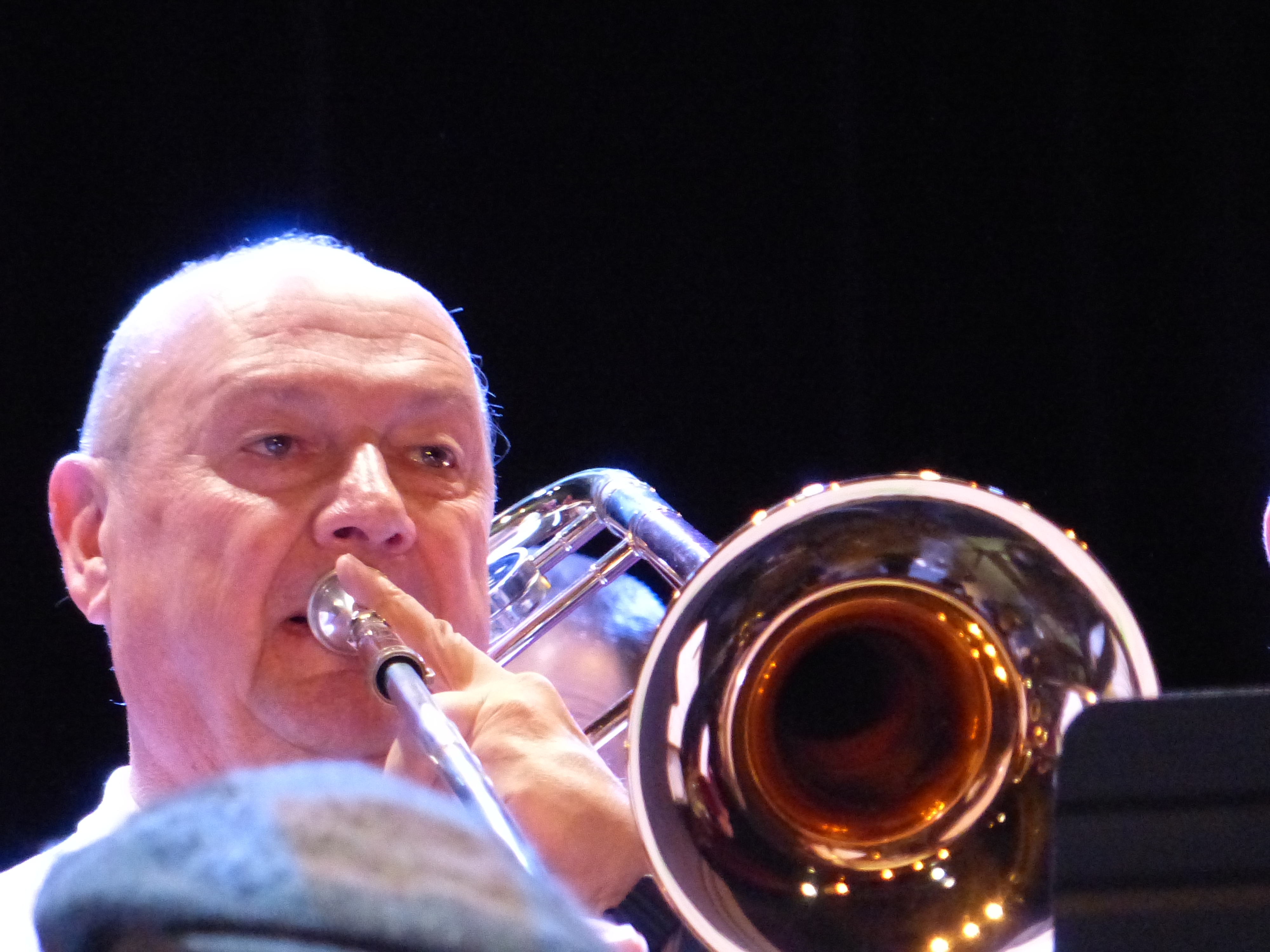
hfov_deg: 4.5
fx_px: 16106
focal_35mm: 439
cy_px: 476
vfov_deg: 3.4
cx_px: 635
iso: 1600
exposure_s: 1/80
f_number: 2.8
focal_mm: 71.8
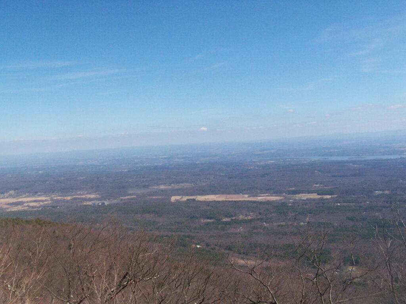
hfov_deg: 49.0
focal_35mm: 38
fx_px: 446
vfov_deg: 37.7
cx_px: 203
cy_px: 152
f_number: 5.6
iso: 400
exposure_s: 1/640
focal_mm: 6.3
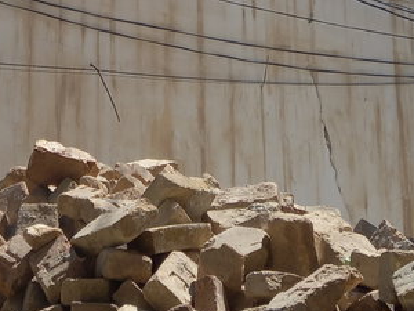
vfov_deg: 13.6
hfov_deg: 19.5
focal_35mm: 100
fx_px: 1196
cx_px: 109
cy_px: -198
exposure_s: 1/714
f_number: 2
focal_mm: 4.6
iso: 25
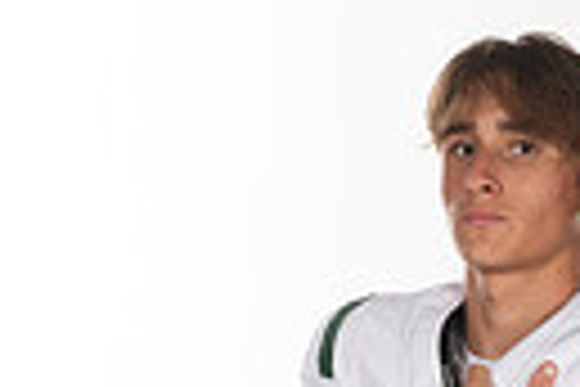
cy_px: 958
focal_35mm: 203
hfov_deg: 10.1
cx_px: 567
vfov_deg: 6.4
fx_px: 3270
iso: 640
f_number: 8
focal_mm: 58
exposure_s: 1/400
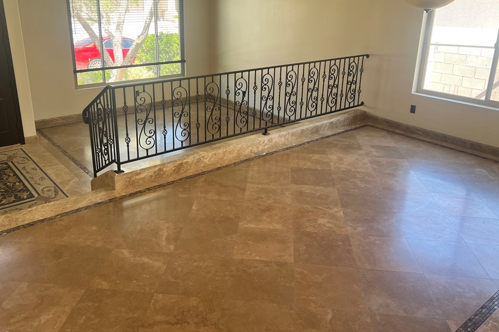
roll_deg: -0.1
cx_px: 235
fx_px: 430
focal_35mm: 31
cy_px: 131
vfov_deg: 42.1
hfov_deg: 60.3
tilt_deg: -17.4
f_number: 1.5
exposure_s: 1/121
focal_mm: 5.7
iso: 64
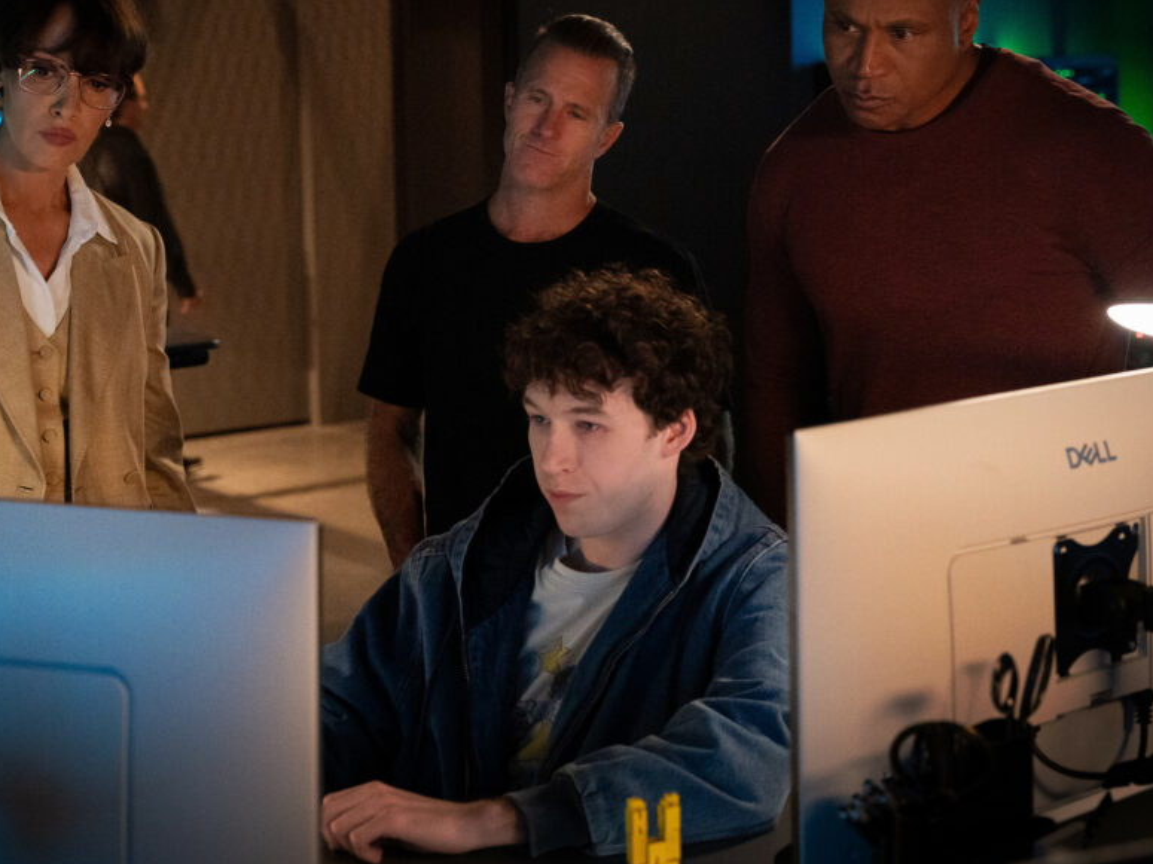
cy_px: 375
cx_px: 467
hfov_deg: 31.6
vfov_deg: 24.0
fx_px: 2031
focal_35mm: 61
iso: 10000
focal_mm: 48
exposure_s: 1/320
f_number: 3.5
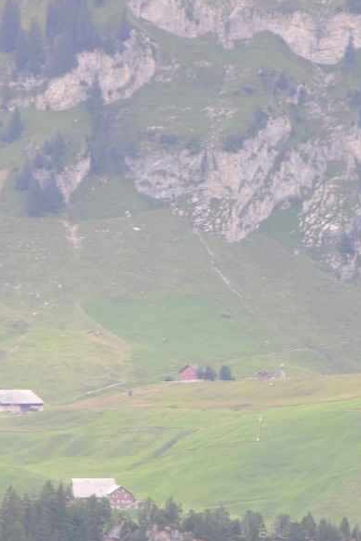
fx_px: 7746
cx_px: 208
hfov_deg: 2.7
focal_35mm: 515
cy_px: 321
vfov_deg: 4.0
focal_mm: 71.2
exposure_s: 1/81.8
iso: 50
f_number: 4.2
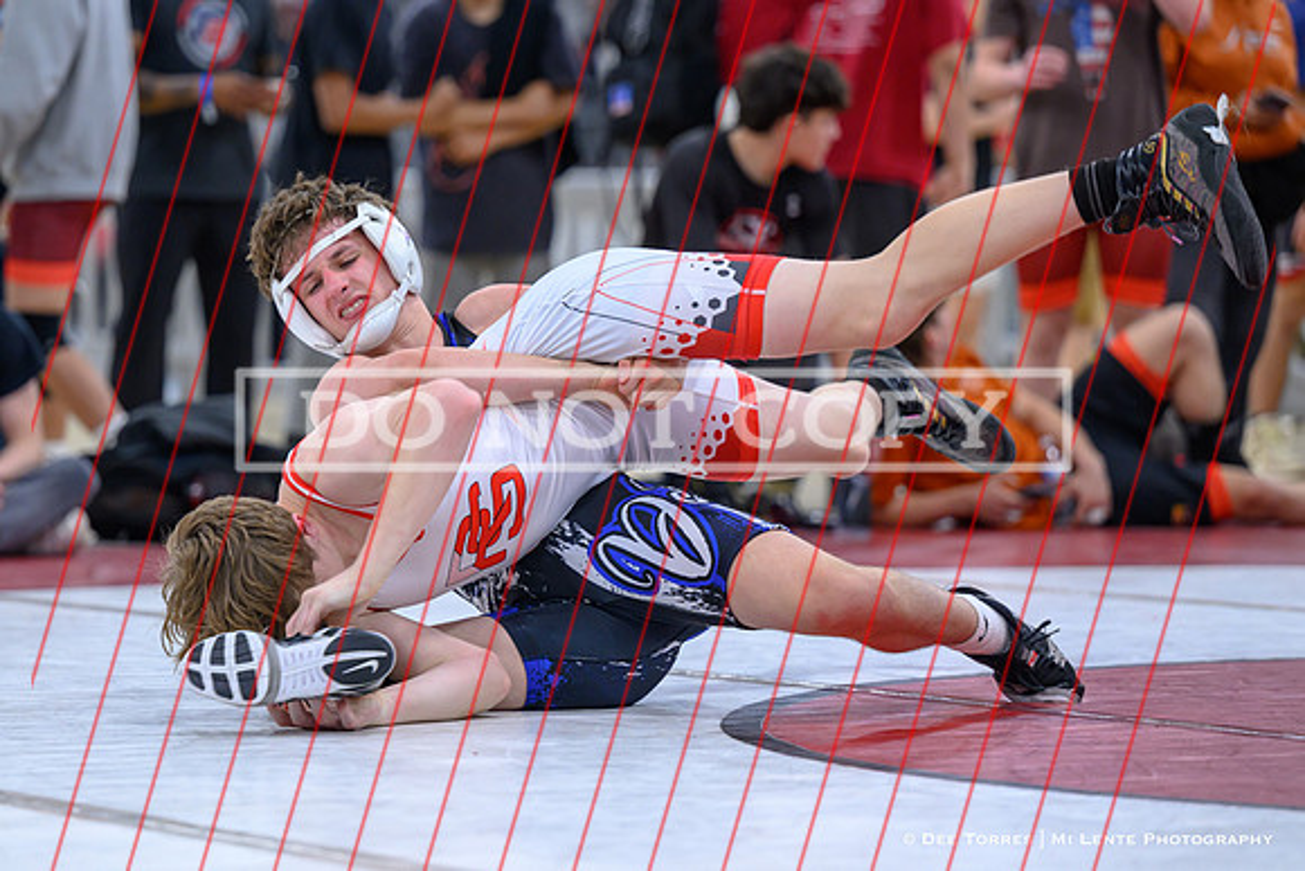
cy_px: 411
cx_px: 520
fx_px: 5932
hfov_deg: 12.5
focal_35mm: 164
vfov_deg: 8.4
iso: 1400
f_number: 2.8
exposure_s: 1/640
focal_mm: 125
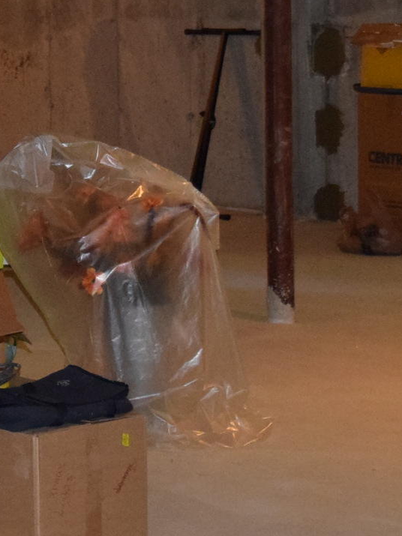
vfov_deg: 13.1
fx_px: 2339
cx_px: -182
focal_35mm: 151
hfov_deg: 9.6
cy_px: 225
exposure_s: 1/60
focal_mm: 25
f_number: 4
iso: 3200
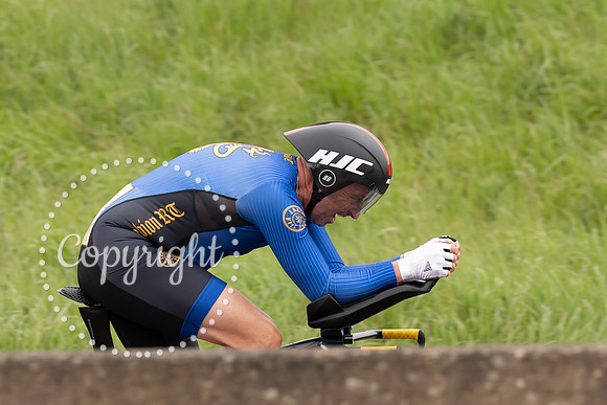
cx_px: 255
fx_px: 10329
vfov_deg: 2.2
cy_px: 172
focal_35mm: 612
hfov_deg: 3.4
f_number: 4
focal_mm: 200
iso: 400
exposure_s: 1/1000
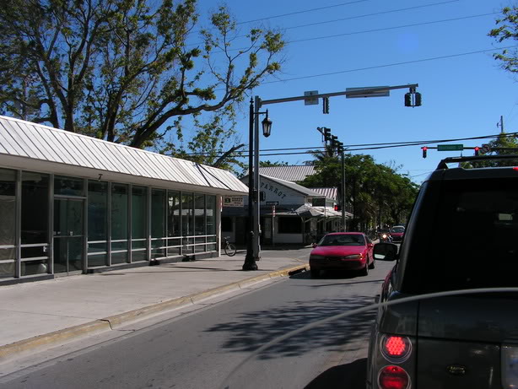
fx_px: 539
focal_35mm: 36
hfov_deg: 51.3
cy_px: 194
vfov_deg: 39.7
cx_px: 259
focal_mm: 6
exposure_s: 1/800
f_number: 4.8
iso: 64
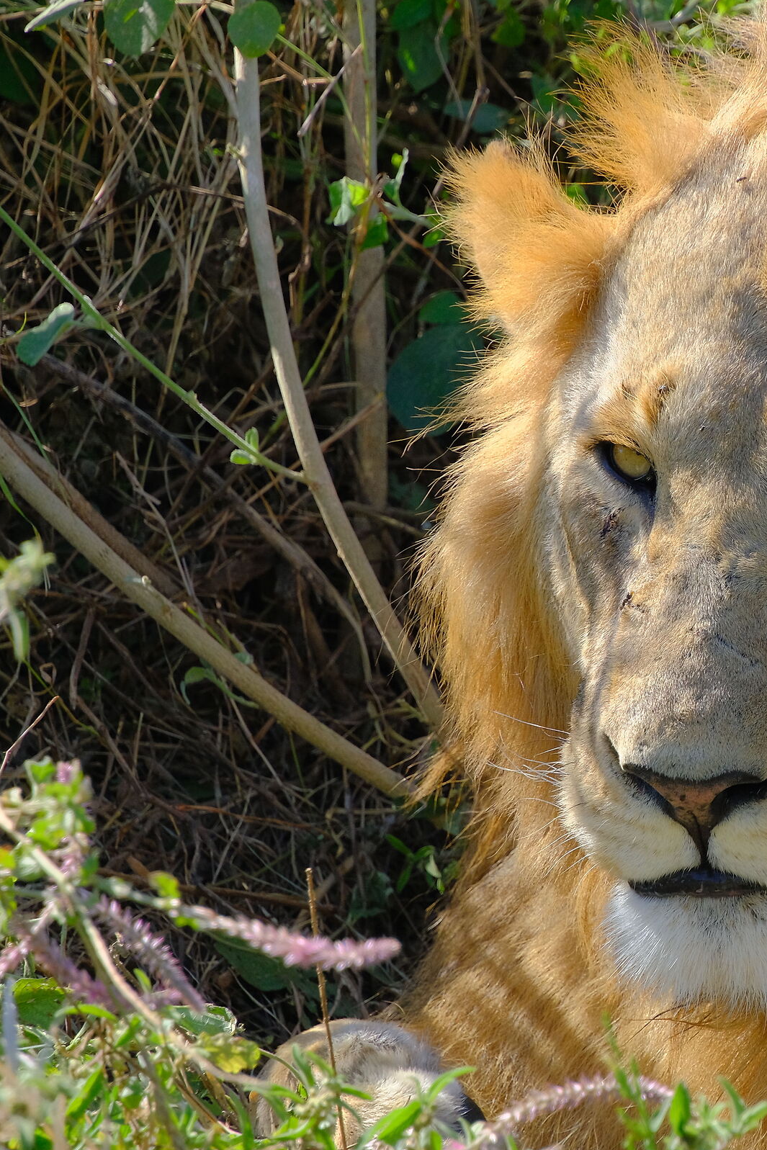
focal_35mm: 526
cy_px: 575
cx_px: 818
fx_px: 16805
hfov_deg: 2.6
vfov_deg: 3.9
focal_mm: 233.4
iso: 1250
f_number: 8
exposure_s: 1/680
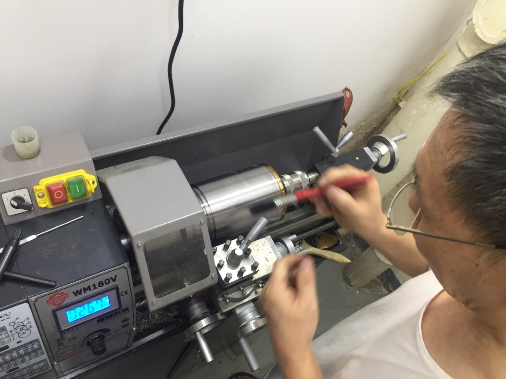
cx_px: 253
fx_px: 424
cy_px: 190
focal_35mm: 29
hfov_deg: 61.7
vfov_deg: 48.2
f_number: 2.2
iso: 40
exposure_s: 1/17
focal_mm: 4.15
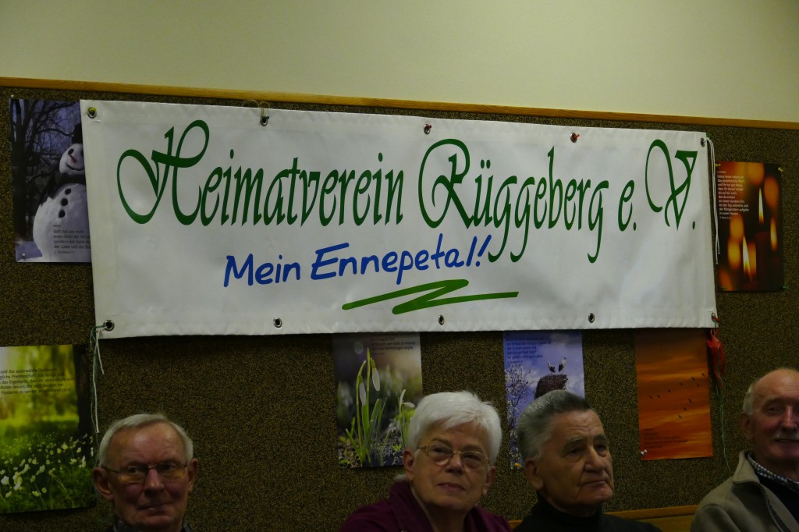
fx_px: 2884
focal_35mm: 130
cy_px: 266
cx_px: 400
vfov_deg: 10.5
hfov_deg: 15.8
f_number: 3.9
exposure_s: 1/160
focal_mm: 47.46
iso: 1250
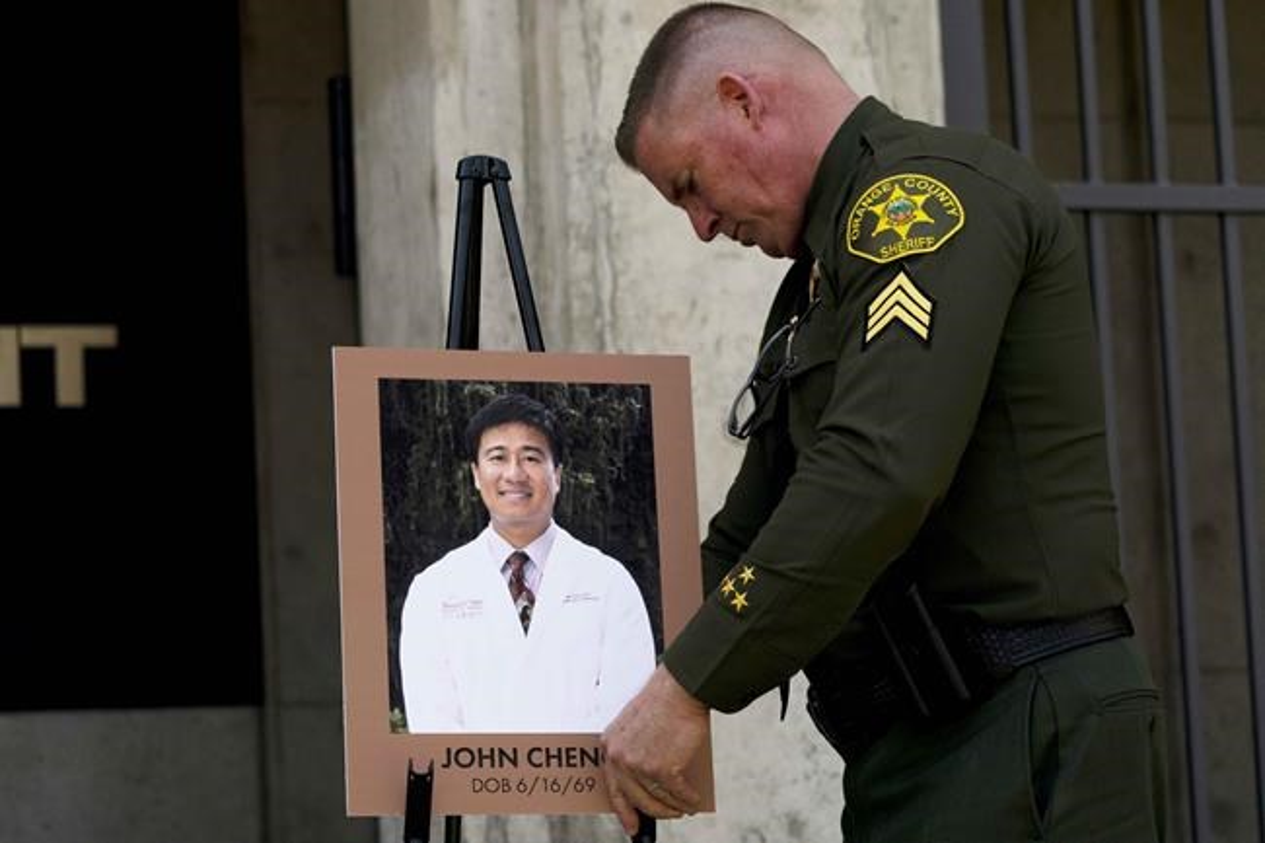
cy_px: 422
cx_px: 632
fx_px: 3513
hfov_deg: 20.4
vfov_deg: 13.7
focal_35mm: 100
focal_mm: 100
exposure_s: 1/3200
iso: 640
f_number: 5.6
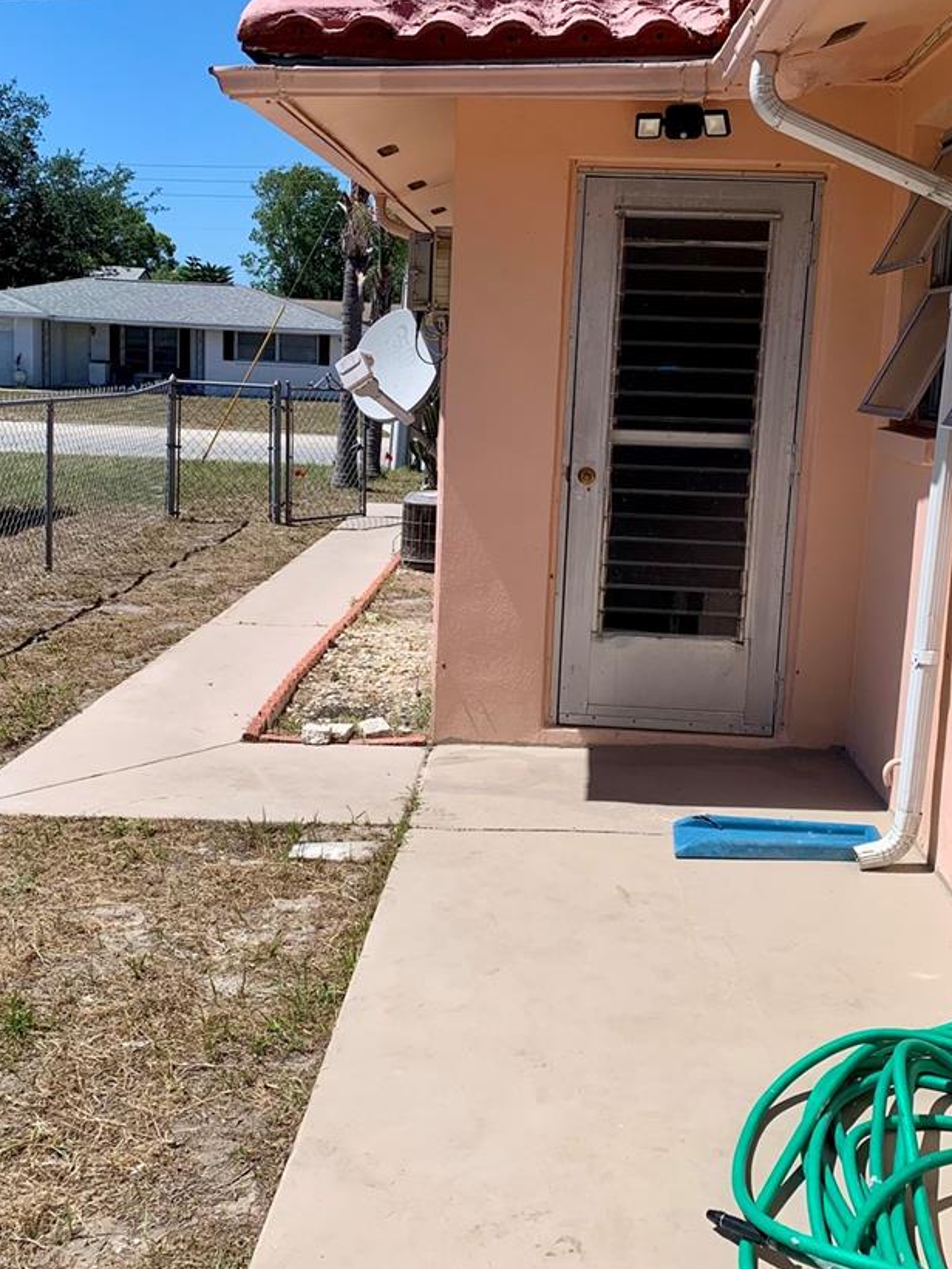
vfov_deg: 48.9
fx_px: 1393
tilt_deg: -11.1
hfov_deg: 37.7
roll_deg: -4.0
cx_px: 490
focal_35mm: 38
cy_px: 590
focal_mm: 4.25
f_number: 1.8
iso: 25
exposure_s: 1/3521
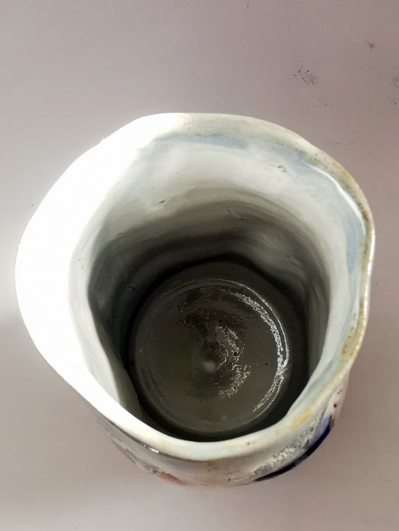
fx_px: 507
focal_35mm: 33
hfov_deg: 42.9
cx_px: 200
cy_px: 266
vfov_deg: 55.4
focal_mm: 2.26
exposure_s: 1/50
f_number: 2.2
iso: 100
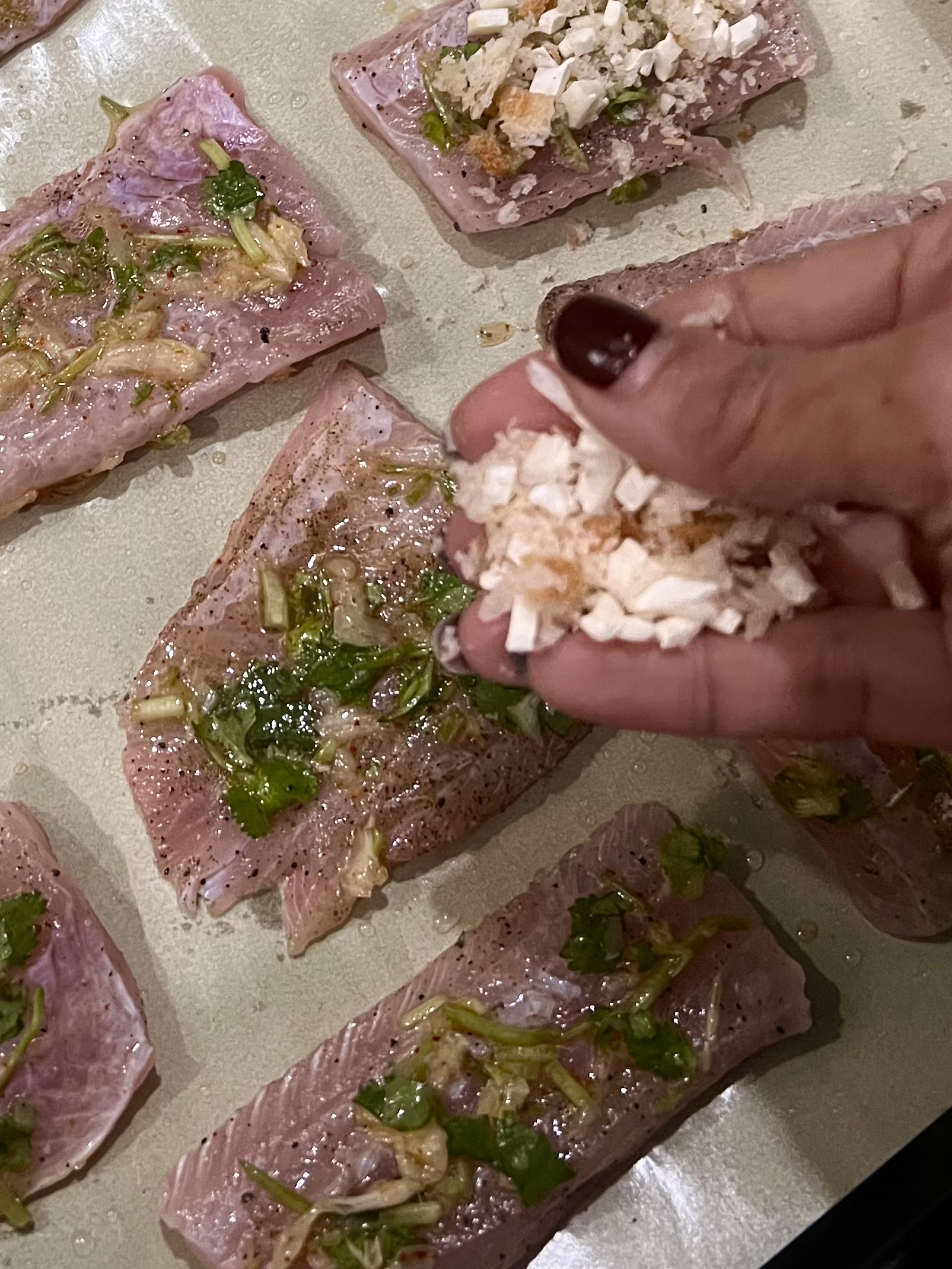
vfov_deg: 37.9
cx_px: 199
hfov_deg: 29.1
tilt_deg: -69.2
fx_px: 1796
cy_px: 311
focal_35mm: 49
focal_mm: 5.7
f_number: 1.5
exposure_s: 1/50
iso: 500
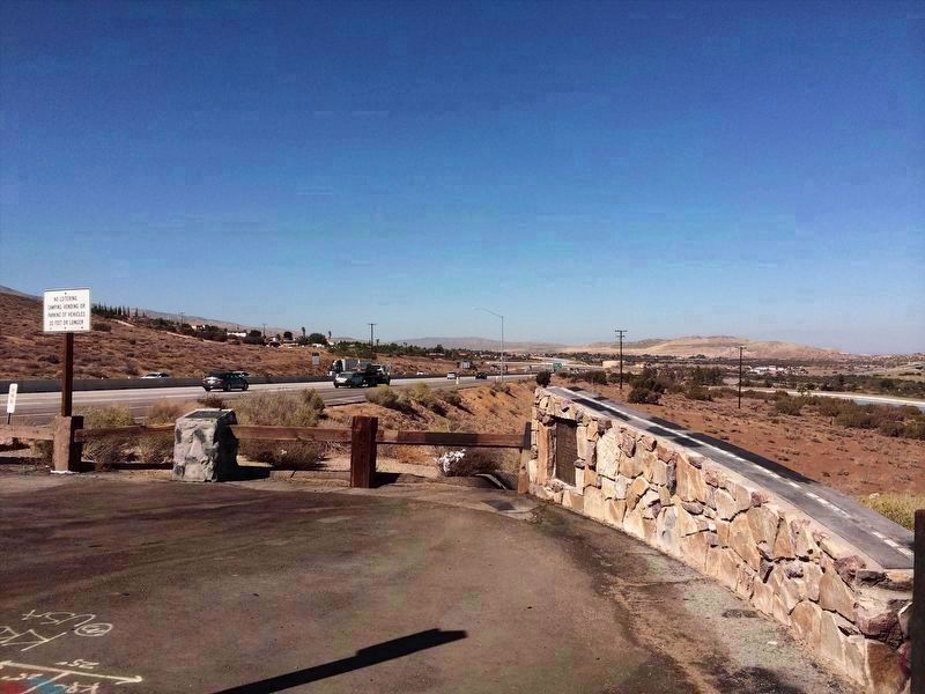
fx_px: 802
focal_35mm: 30
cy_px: 347
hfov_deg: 60.0
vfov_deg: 46.8
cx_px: 462
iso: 32
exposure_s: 1/3731
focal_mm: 4.12
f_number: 2.2
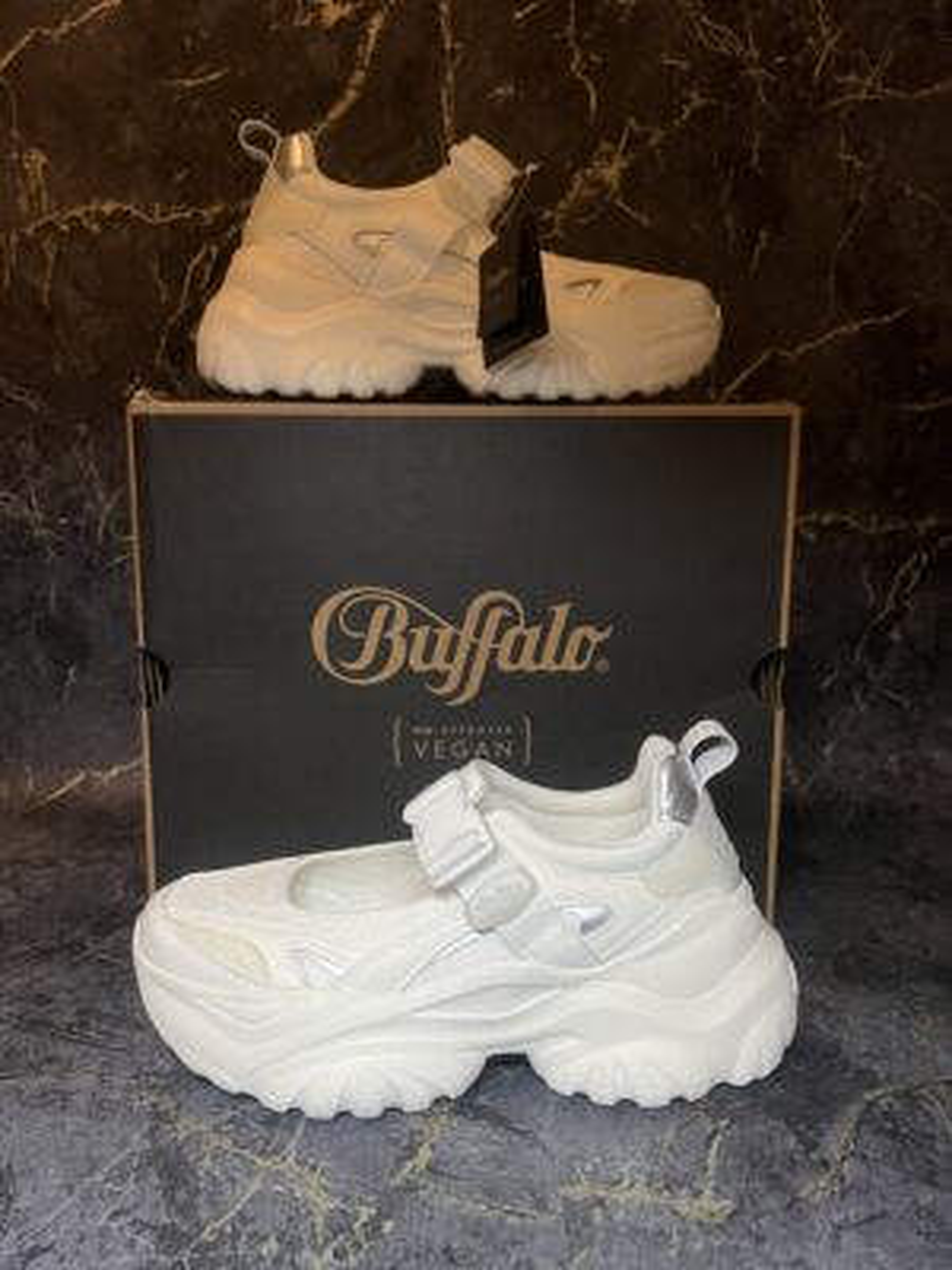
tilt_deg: -8.9
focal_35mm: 26
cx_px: 476
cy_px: 635
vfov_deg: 67.3
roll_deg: +0.6
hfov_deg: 53.1
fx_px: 953
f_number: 1.5
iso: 125
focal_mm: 5.7
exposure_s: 1/66
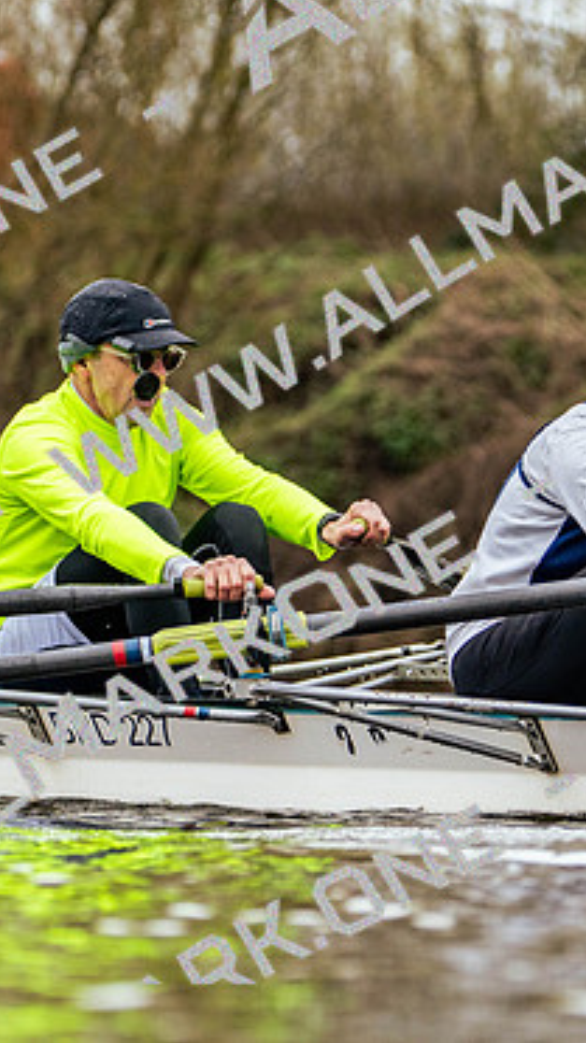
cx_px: 395
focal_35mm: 386
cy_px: 503
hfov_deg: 3.1
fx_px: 10672
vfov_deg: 5.6
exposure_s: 1/2000
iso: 2000
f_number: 6.3
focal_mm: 236
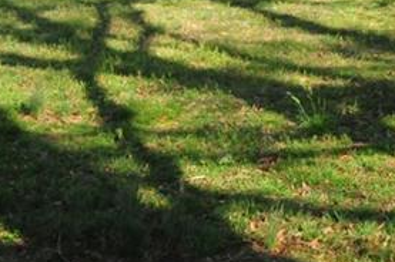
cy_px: -102
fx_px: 2433
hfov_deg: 9.1
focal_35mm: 222
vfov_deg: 6.1
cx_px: 560
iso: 1250
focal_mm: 40
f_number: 14
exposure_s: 1/250
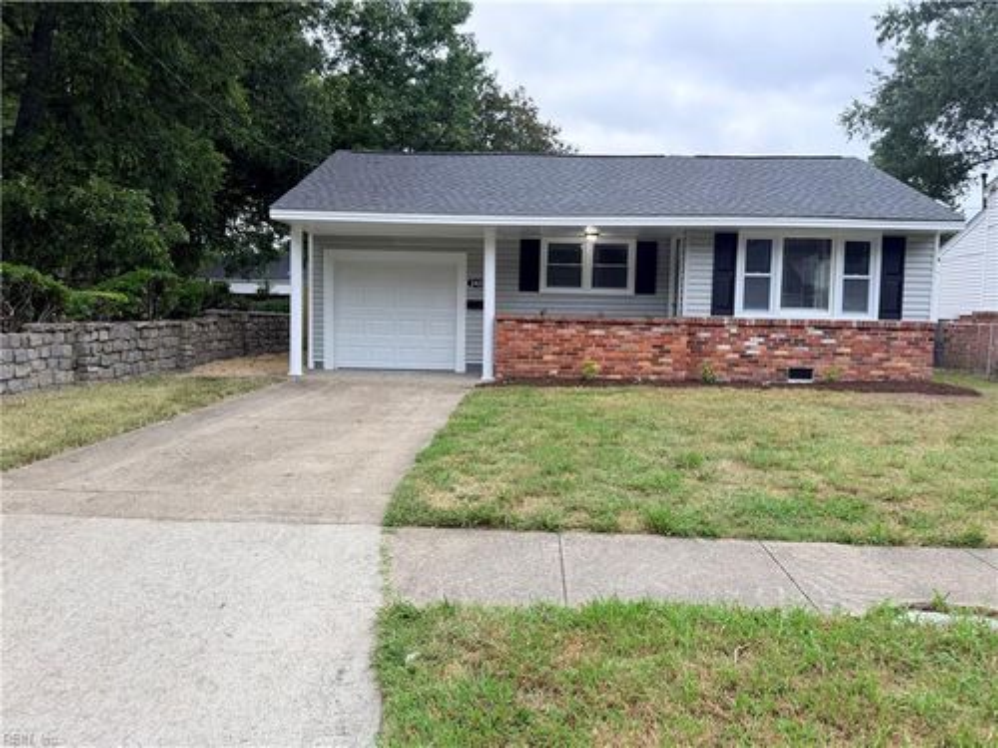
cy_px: 374
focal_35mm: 24
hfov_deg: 71.6
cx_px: 499
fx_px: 692
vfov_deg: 56.8
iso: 64
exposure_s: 1/177
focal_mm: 6.76
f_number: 1.78
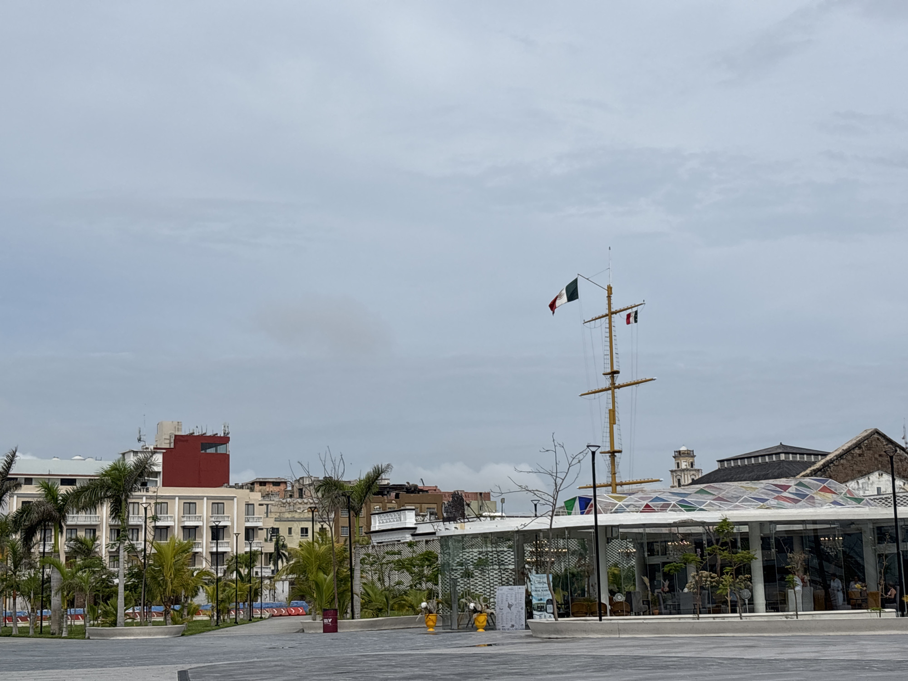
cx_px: 454
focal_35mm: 52
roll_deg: +1.8
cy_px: 340
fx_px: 1364
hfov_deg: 36.8
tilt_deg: +9.9
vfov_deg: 28.0
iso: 40
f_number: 1.6
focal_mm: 5.96
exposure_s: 1/5952
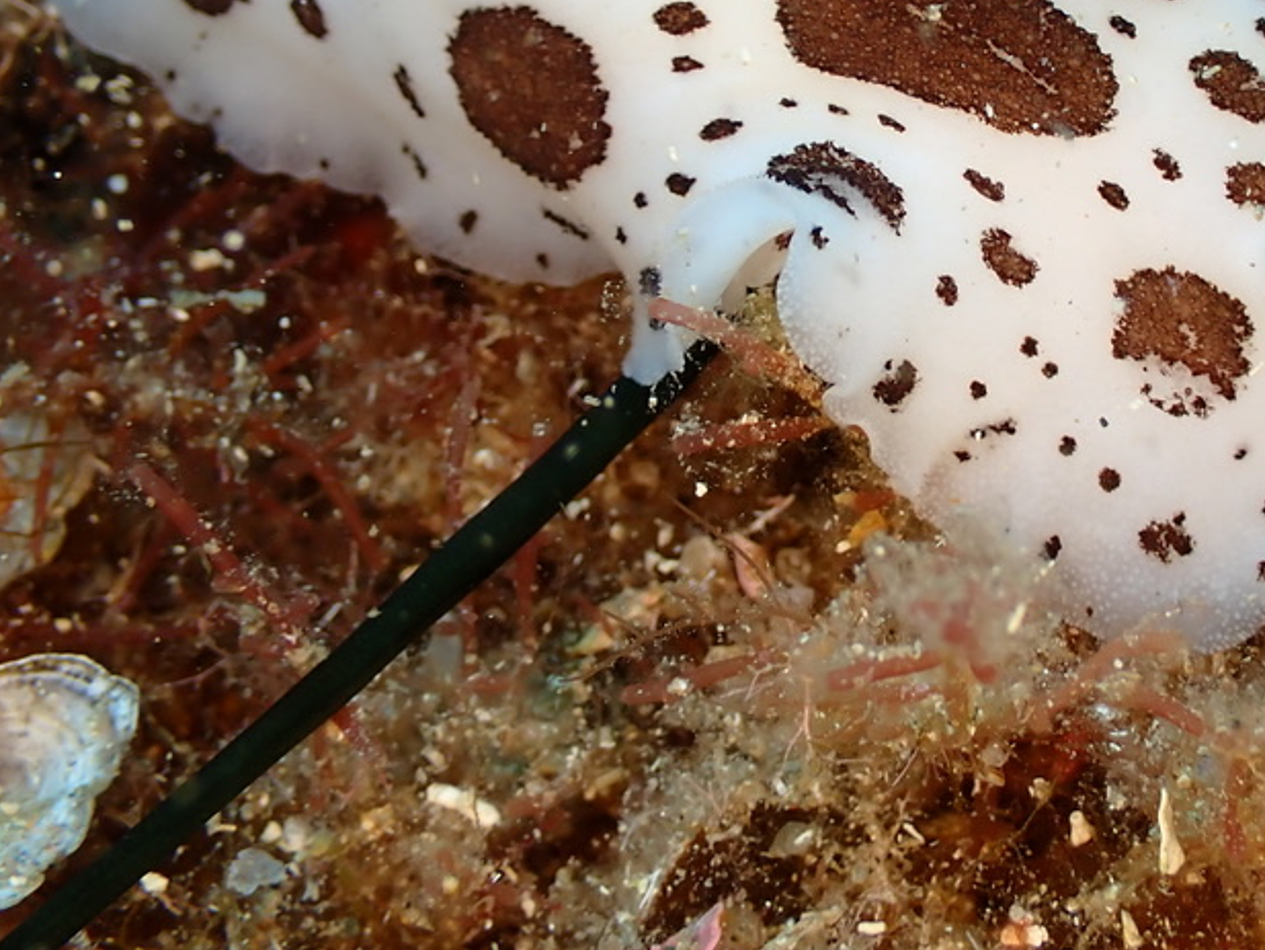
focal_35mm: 78
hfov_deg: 24.7
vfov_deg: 18.8
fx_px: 2851
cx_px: 943
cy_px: 236
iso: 100
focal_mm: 8.4
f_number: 4.5
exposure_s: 1/320
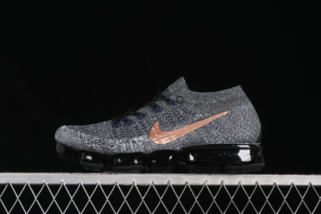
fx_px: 669
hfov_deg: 27.0
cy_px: 107
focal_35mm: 75
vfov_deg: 18.2
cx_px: 160
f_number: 6.3
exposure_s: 1/60
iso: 160
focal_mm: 50
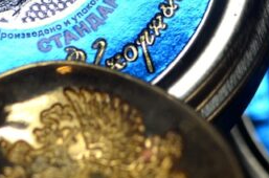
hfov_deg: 9.8
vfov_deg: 6.5
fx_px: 1558
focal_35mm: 209
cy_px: 70
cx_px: 63
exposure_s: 1/60
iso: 320
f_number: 4
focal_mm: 35
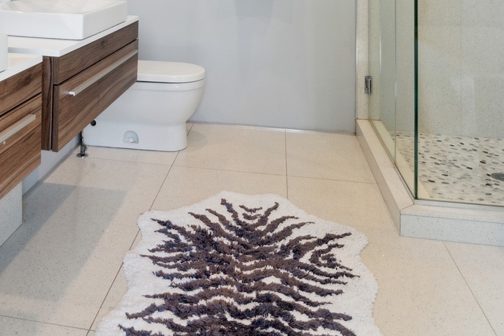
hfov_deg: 51.0
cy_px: -47
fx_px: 518
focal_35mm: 37
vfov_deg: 31.3
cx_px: 170
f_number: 8
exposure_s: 1/200
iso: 320
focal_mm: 16
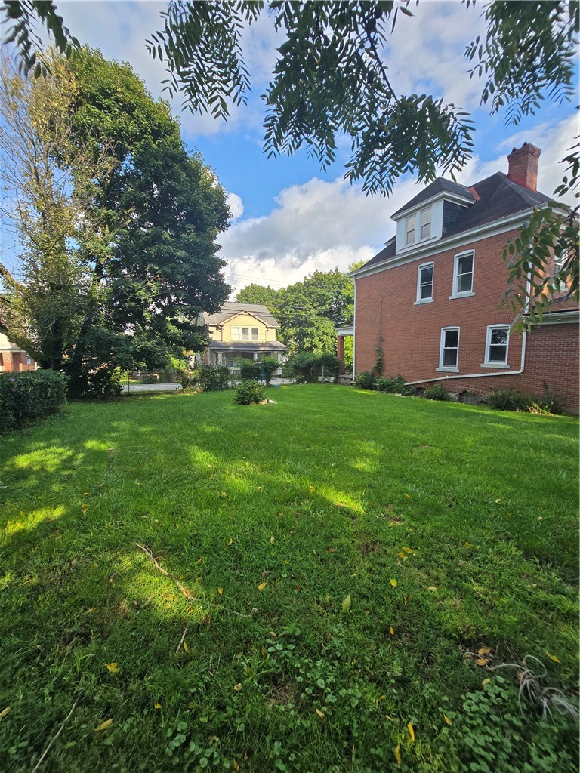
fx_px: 290
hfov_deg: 89.9
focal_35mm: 13
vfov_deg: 106.2
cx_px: 290
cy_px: 386
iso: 50
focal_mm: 2.2
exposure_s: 1/976
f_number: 2.2
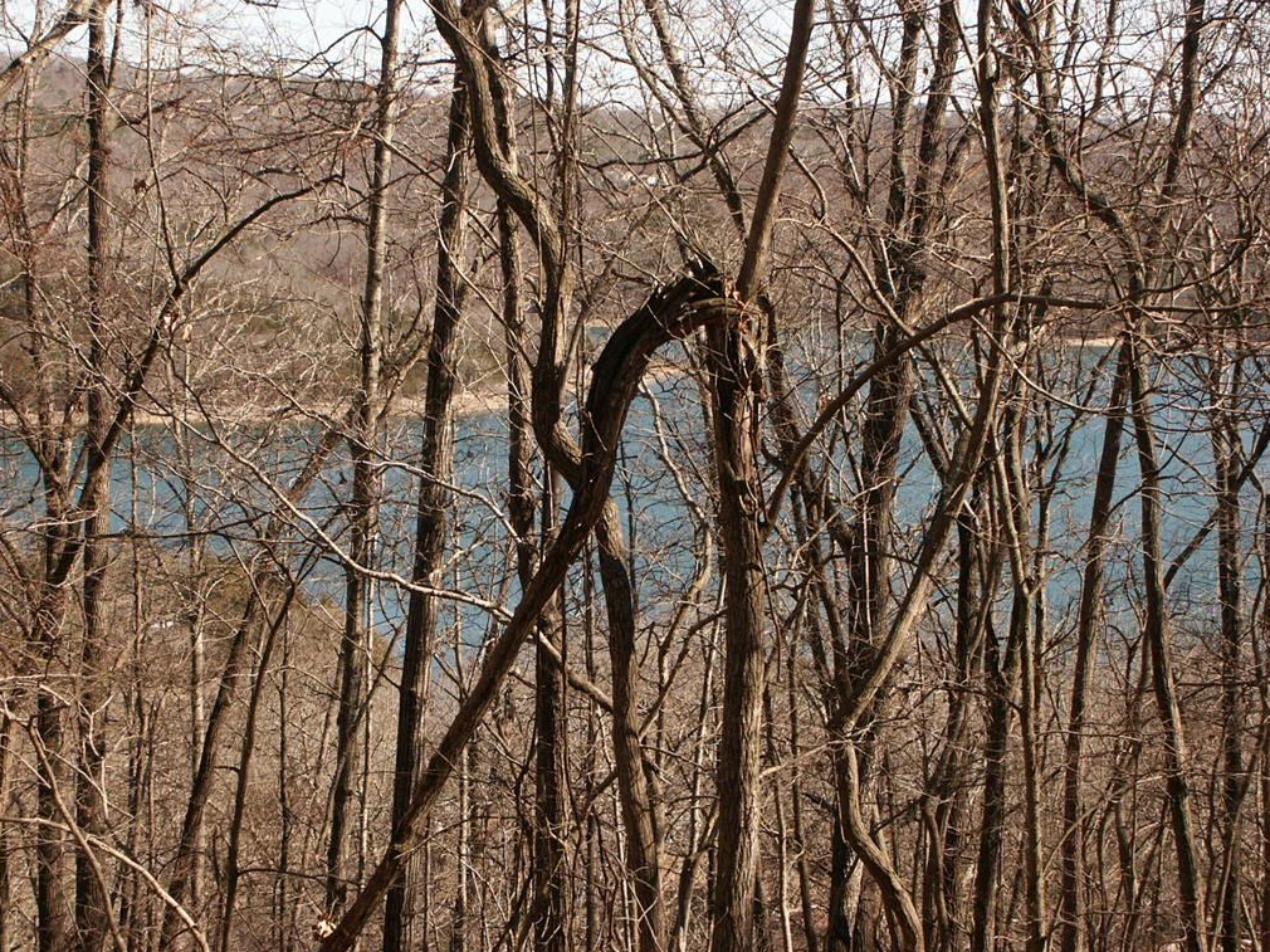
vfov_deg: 20.7
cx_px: 629
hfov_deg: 27.4
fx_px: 2604
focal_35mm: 71
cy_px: 472
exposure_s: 1/350
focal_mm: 17.47
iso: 100
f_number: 5.6
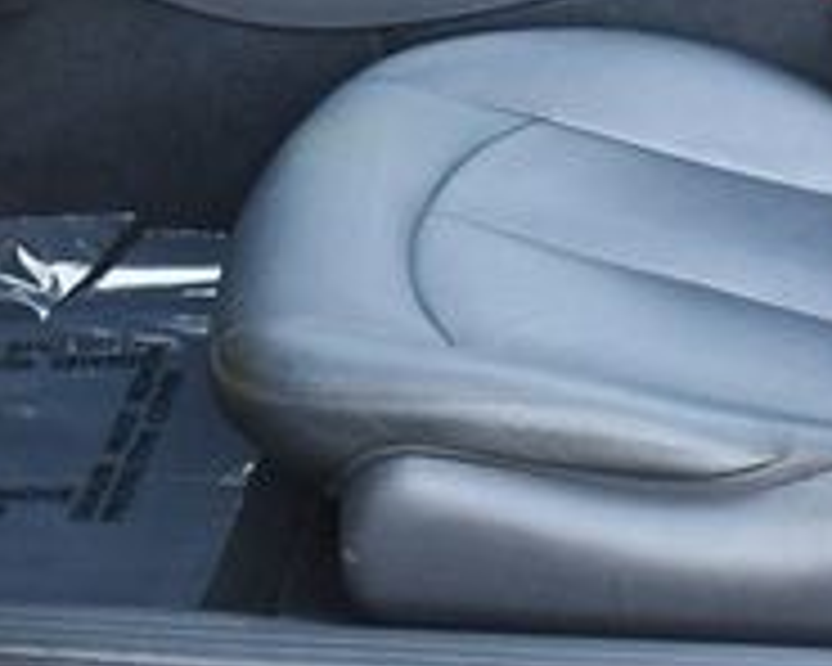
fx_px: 2881
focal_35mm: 117
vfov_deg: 12.9
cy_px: -94
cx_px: 747
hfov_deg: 16.2
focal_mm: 18
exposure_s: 1/200
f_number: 3.5
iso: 800
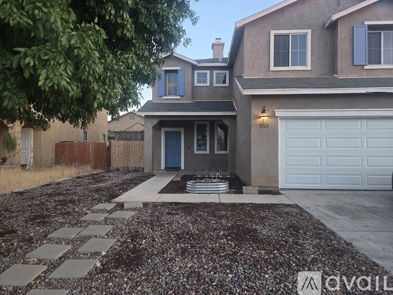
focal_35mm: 23
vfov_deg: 58.9
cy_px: 148
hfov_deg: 73.9
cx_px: 196
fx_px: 261
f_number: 1.8
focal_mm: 5.4
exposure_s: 1/60
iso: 32
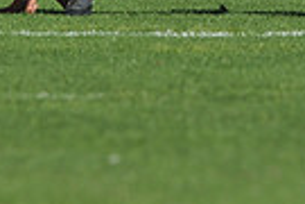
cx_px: 160
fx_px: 16333
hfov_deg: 1.1
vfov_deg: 0.7
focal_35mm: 1928
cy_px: -214
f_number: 3.5
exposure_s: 1/4000
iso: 200
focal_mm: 300
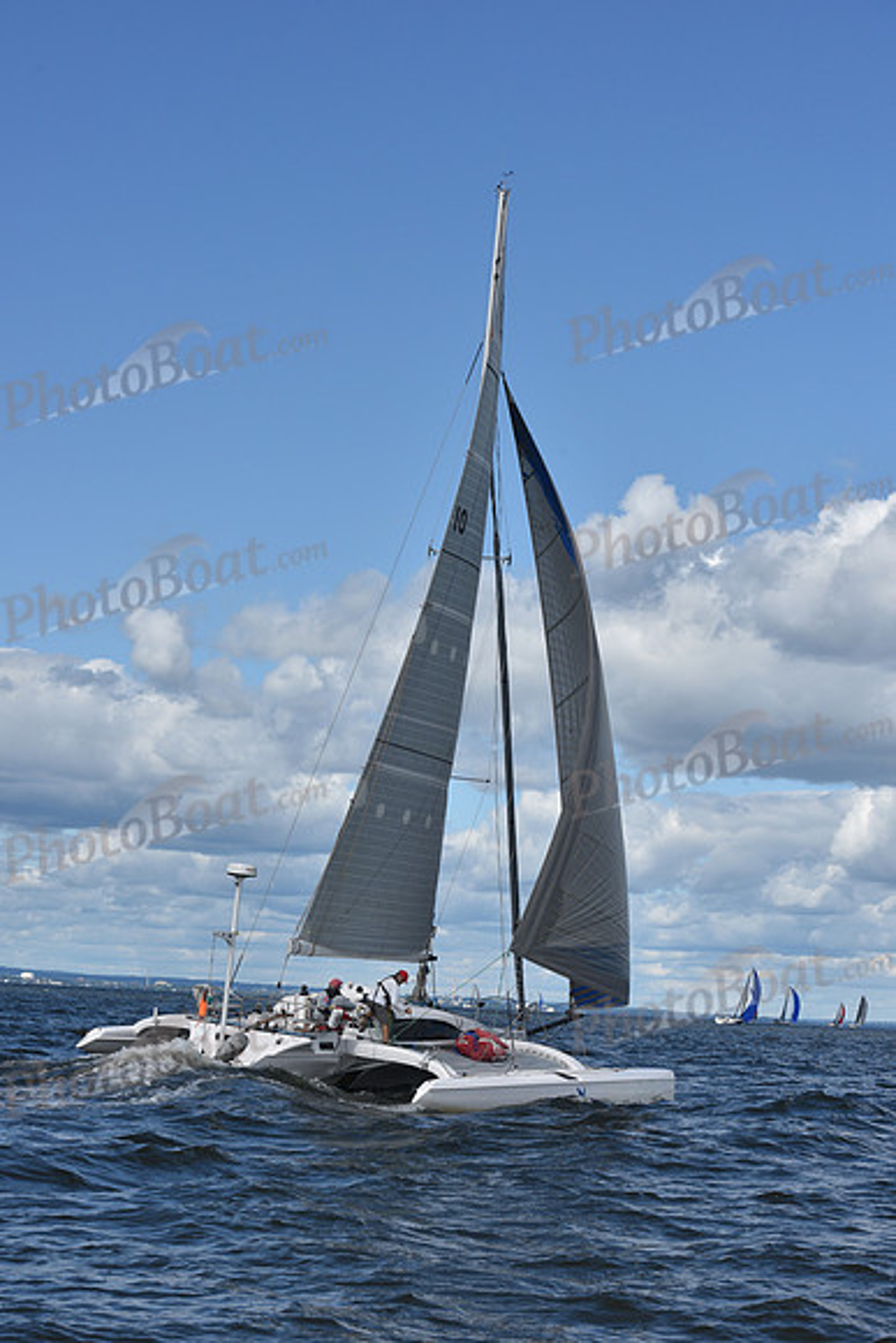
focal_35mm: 70
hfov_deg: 19.5
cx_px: 448
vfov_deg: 28.8
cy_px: 672
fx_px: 2612
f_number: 10
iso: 250
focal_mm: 70
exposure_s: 1/1000
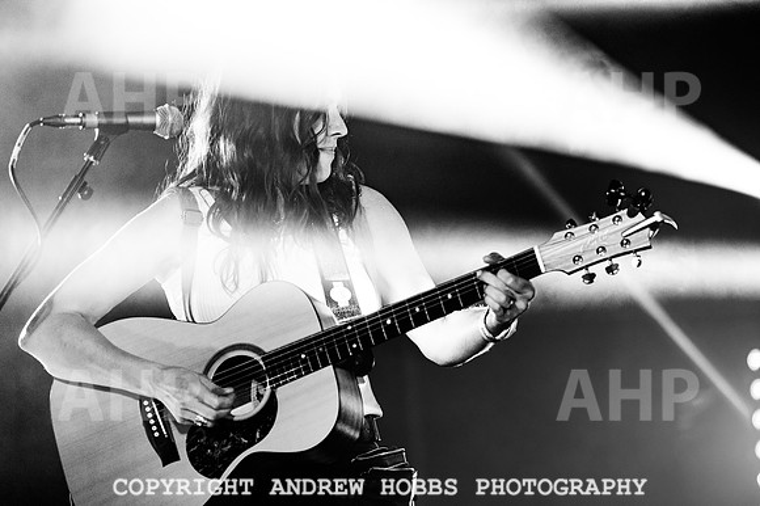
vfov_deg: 10.1
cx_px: 380
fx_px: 2848
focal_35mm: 135
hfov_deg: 15.2
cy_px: 253
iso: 1600
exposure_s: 1/1250
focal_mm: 135
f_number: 3.2
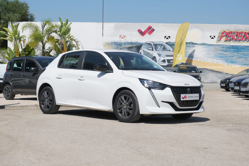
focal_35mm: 68
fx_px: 470
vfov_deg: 20.0
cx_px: 124
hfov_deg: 29.7
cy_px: 83
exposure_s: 1/1000
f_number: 5.6
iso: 160
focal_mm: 45
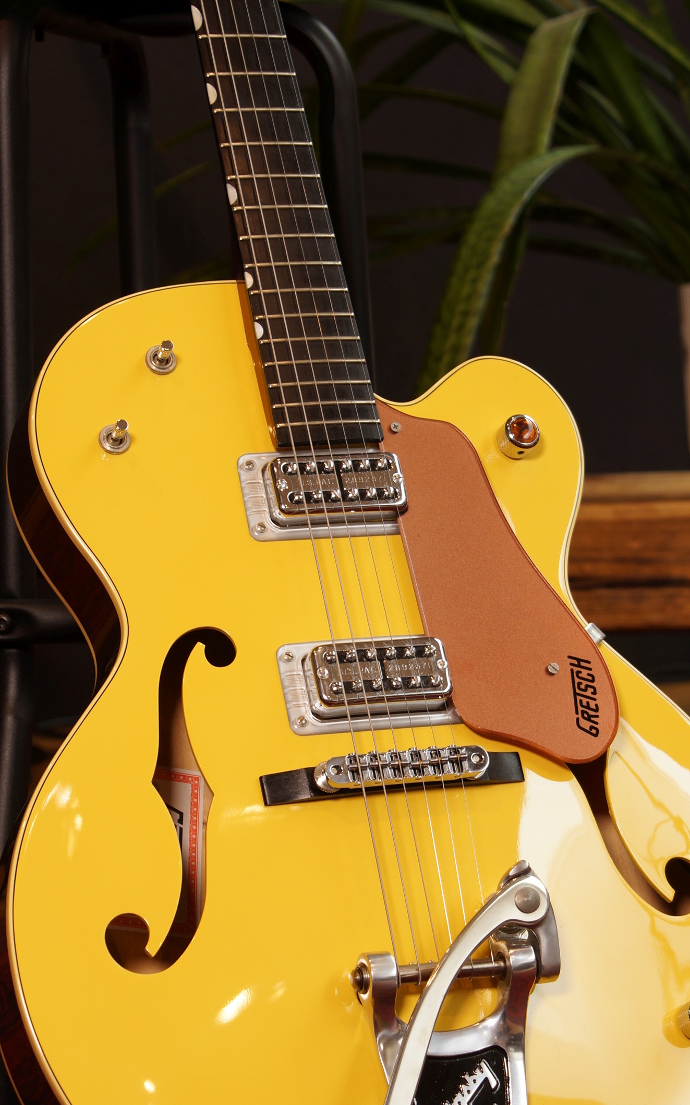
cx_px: 380
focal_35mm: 109
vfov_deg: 19.2
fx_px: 3269
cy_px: 649
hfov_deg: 12.0
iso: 100
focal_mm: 55
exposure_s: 1/13
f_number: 5.6
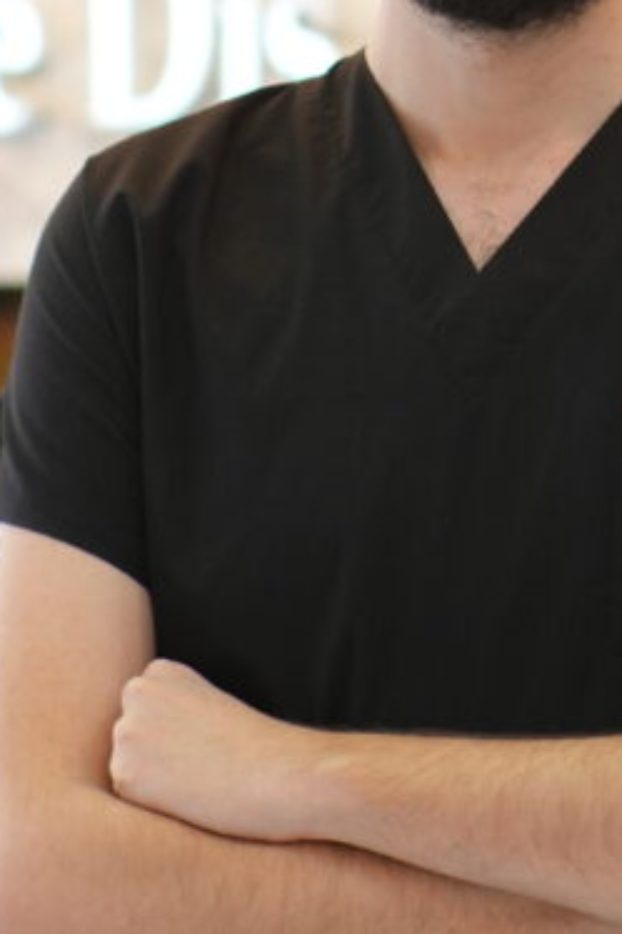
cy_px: -42
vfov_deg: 7.9
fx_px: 6718
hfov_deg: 5.3
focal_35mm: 259
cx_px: 644
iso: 400
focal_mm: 56
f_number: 2
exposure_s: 1/100
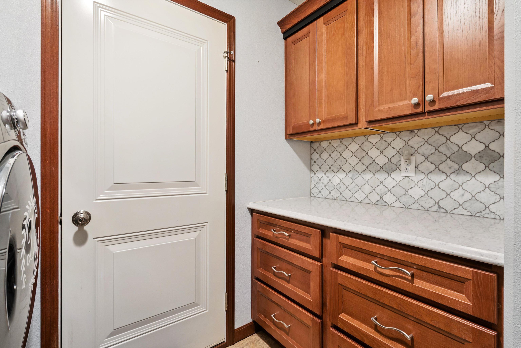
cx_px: 260
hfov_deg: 96.7
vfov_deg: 73.7
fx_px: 232
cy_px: 174
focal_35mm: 16
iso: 400
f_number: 9
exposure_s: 1/3.33
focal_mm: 16
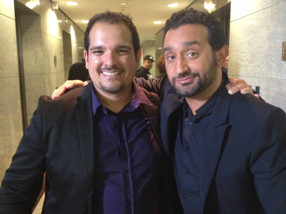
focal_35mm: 35
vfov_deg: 40.7
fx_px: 289
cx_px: 143
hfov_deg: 52.6
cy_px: 107
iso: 400
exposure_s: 1/20
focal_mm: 4.28
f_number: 2.4
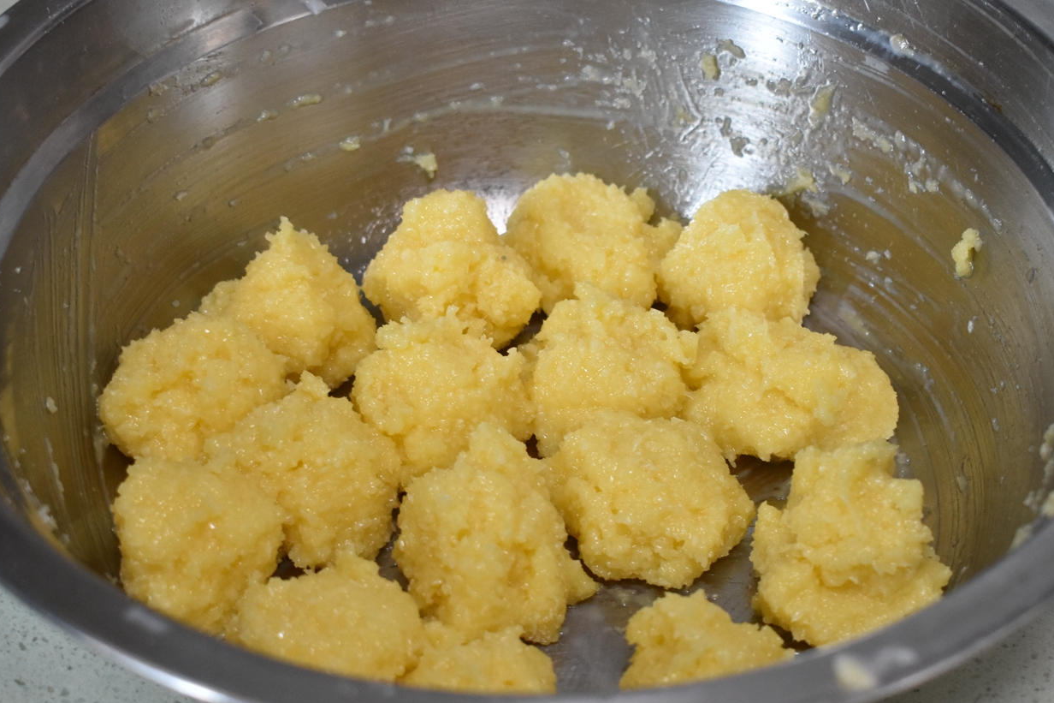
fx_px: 2246
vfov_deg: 17.8
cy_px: 343
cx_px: 540
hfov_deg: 26.4
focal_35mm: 77
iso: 1400
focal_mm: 35
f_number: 5
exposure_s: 1/60
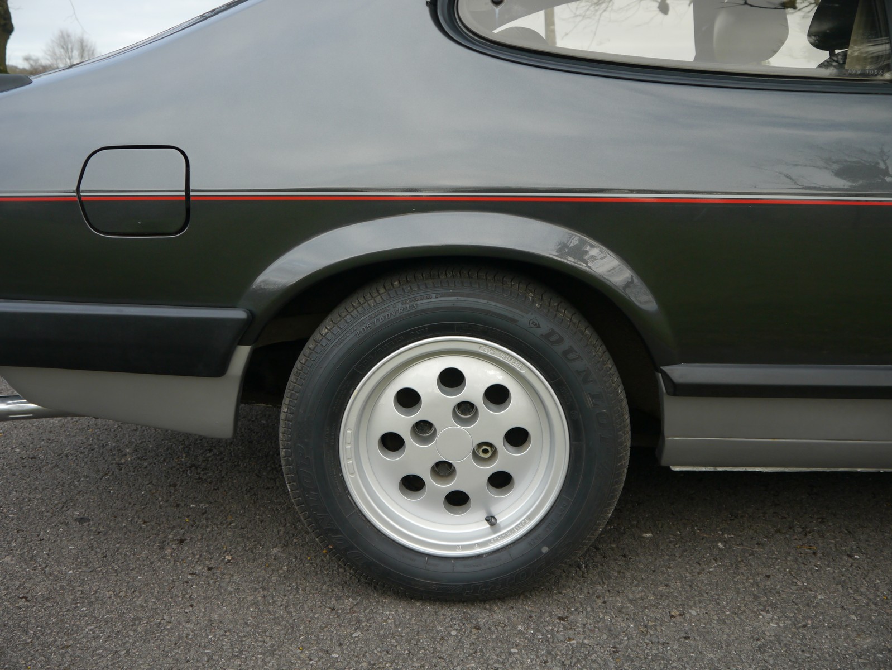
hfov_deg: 46.8
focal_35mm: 40
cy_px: 335
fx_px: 1031
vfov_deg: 36.0
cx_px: 446
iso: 200
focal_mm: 20
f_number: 4.2
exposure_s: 1/60
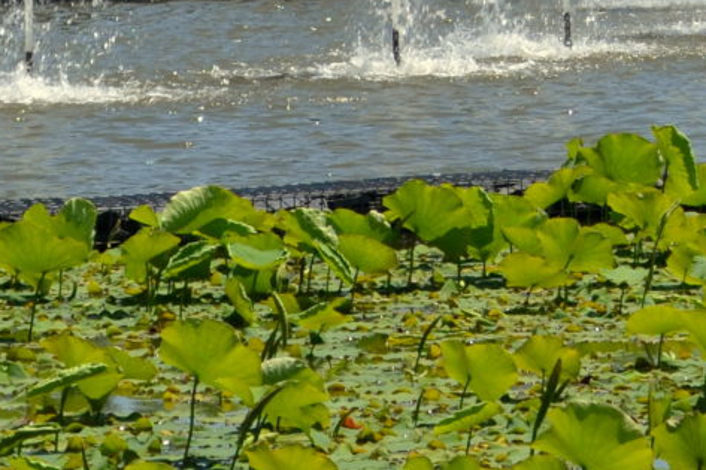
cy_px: -475
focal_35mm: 299
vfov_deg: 4.5
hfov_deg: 6.8
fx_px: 5861
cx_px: 894
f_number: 9
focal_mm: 46
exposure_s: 1/320
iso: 100
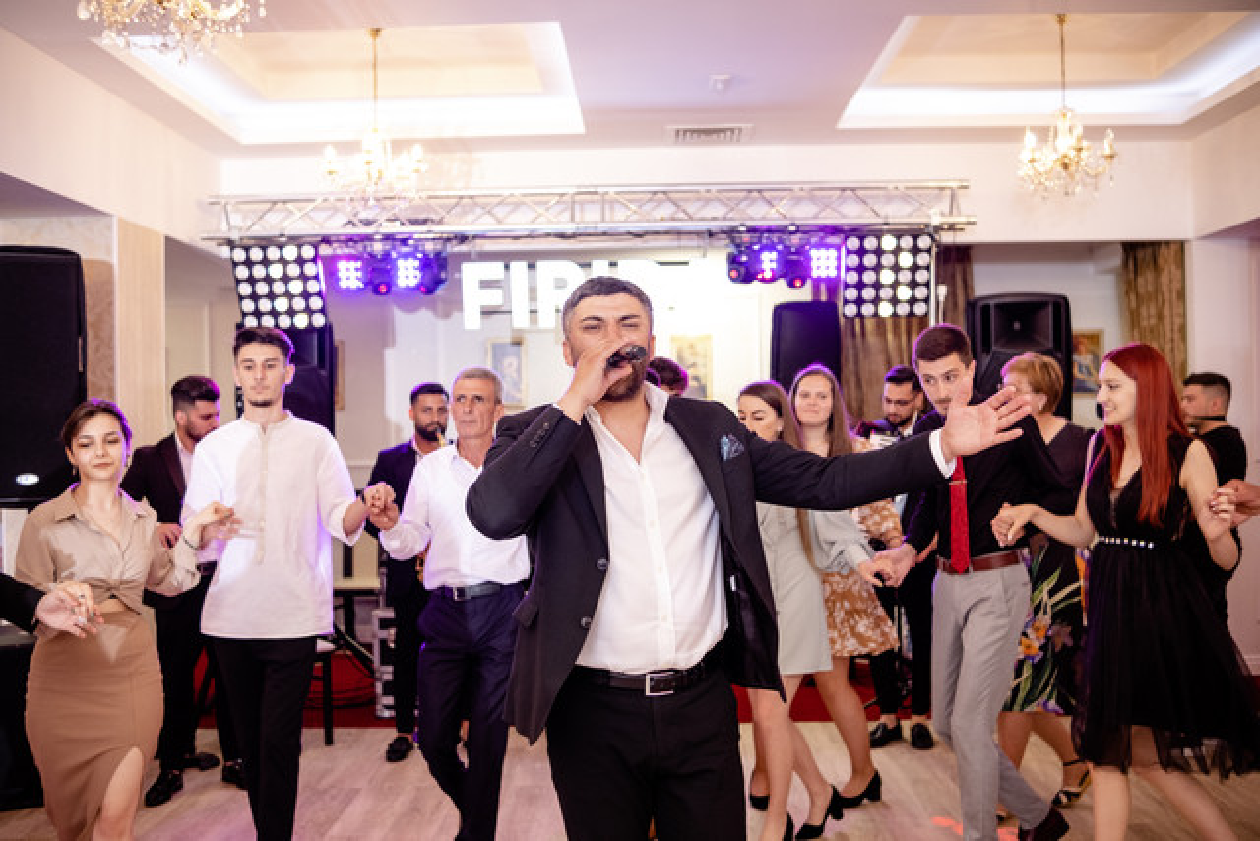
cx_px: 630
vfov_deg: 37.9
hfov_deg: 54.4
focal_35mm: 35
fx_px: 1225
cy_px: 420
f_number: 2
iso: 800
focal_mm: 23
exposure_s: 1/200
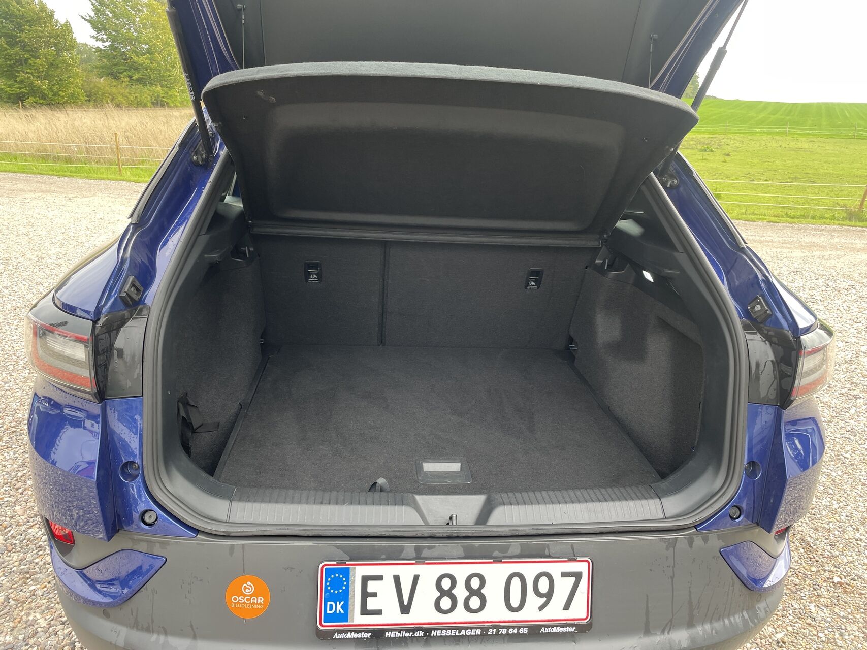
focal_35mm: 26
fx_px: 651
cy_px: 325
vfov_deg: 53.1
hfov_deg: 67.3
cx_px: 434
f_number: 1.6
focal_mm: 4.2
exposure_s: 1/121
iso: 32
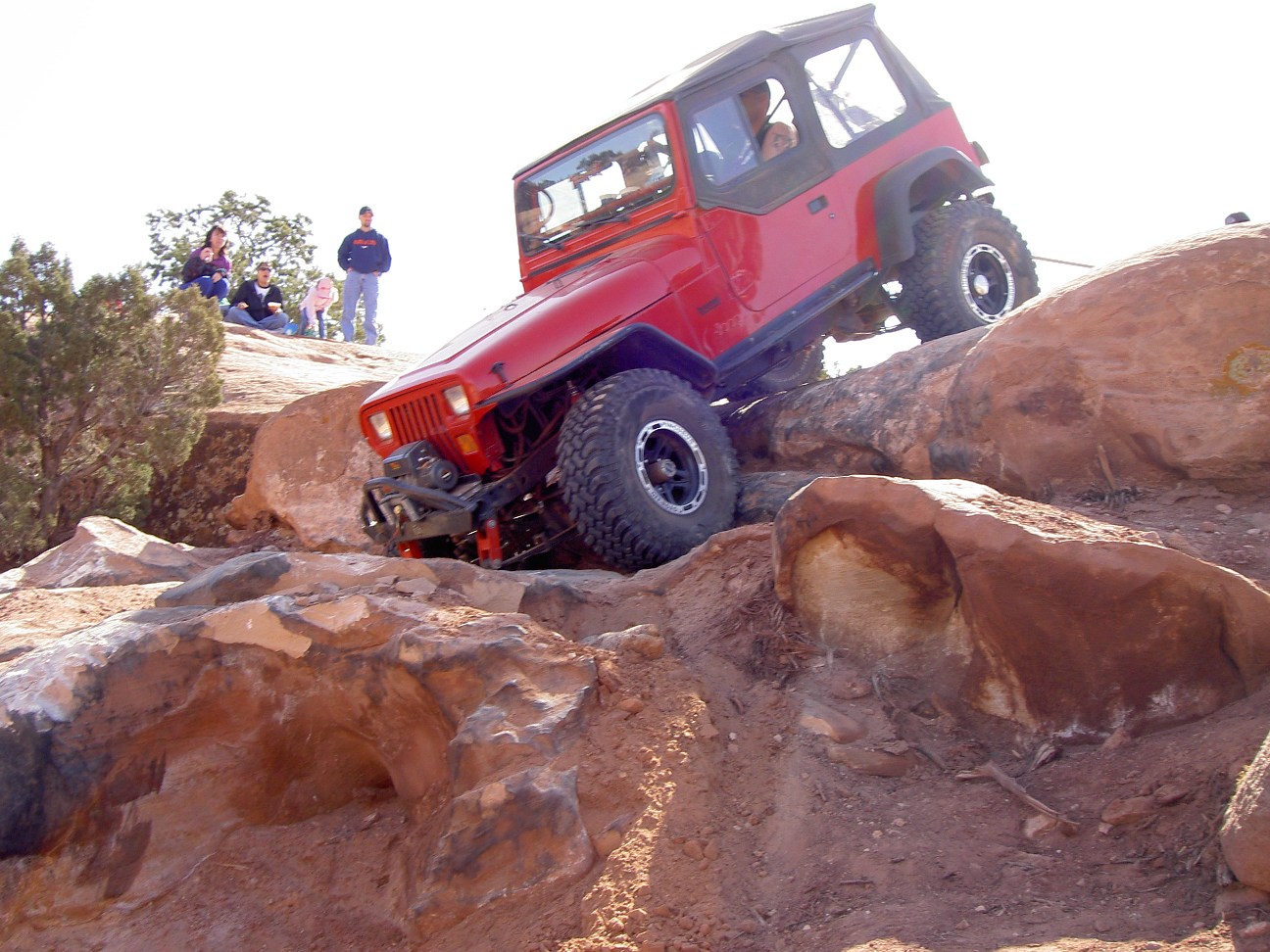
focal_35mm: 39
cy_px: 476
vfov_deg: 36.8
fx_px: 1431
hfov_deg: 47.9
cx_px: 635
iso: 100
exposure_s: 1/125
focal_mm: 8
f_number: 4.7
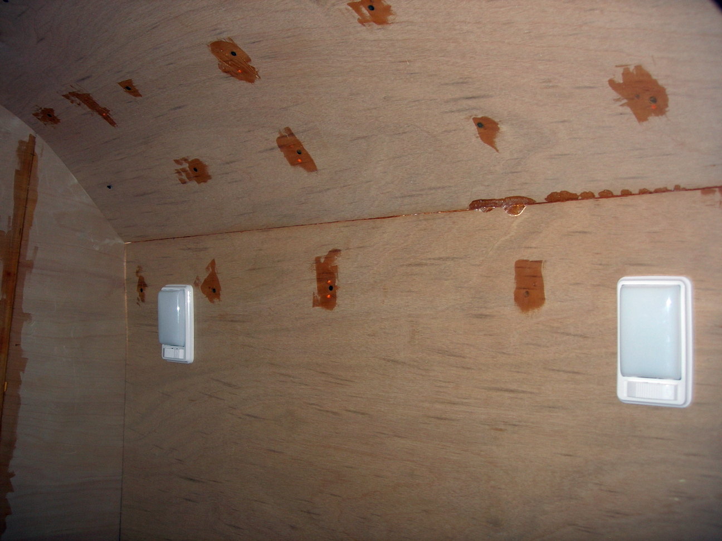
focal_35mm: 38
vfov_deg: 37.7
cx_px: 361
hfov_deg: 49.0
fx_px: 793
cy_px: 270
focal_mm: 7.8
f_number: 2.8
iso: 64
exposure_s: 1/60.1
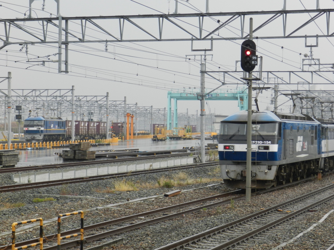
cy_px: 125
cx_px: 167
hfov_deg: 17.1
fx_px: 1110
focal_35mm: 115
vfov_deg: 12.9
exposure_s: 1/125
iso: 160
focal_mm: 20.5
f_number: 4.8
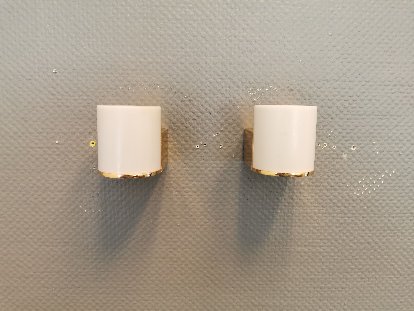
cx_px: 207
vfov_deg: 51.4
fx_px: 323
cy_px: 156
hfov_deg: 65.3
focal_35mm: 27
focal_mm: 5.56
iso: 200
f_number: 1.6
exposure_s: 1/100
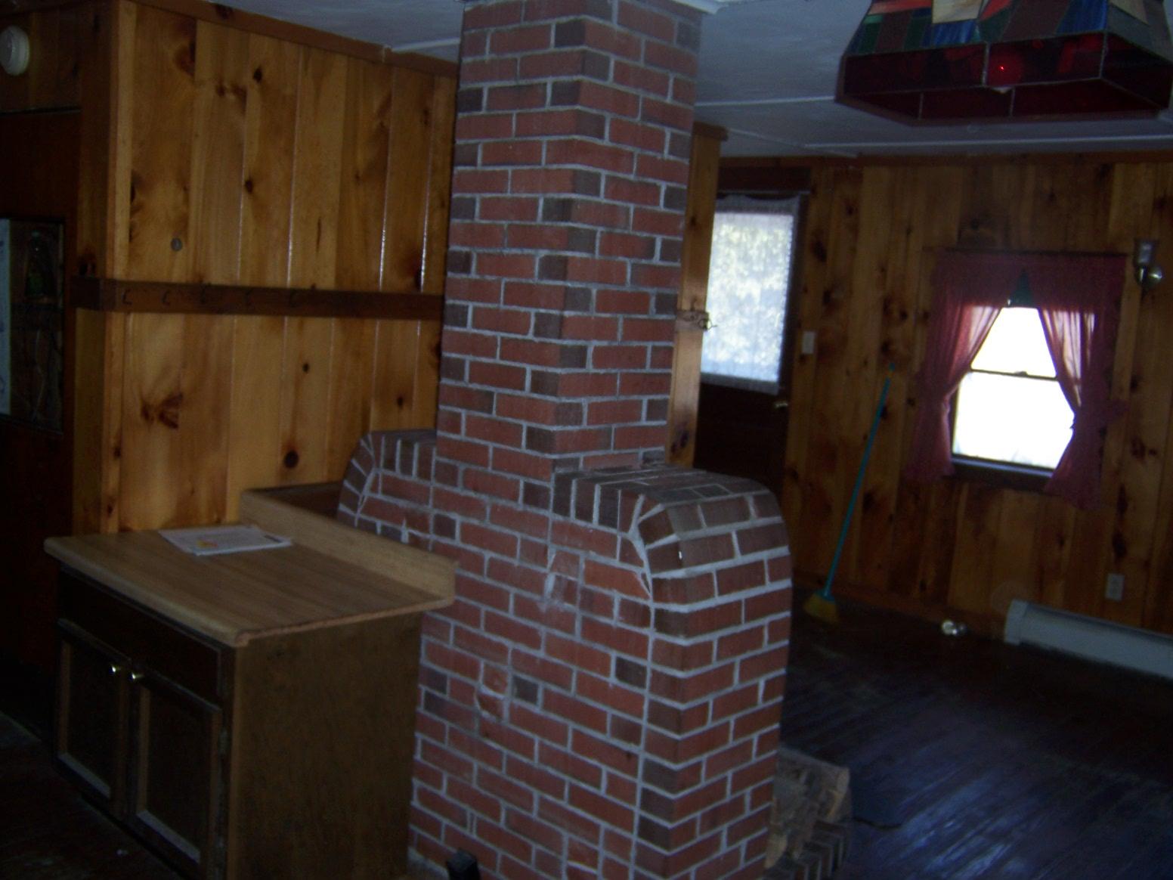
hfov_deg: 55.4
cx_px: 586
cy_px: 440
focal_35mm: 33
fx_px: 1118
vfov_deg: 42.9
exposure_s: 1/60
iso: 80
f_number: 2.8
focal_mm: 5.5
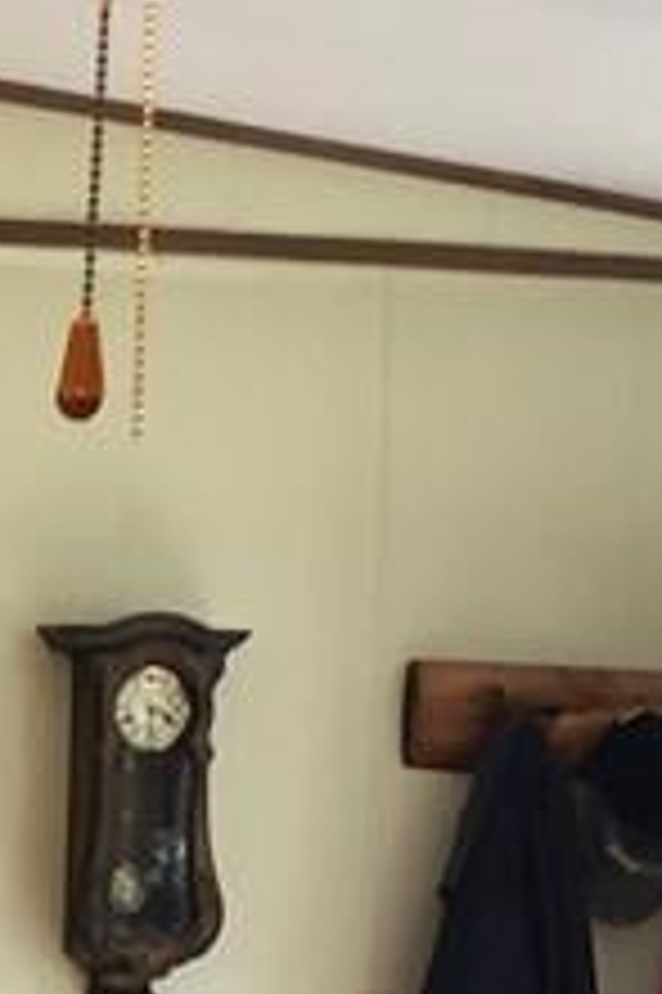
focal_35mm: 135
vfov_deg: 15.1
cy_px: 774
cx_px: -829
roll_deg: -1.8
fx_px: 3729
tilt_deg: +0.0
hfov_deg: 9.3
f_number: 1.8
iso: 50
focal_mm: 3.99
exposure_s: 1/15
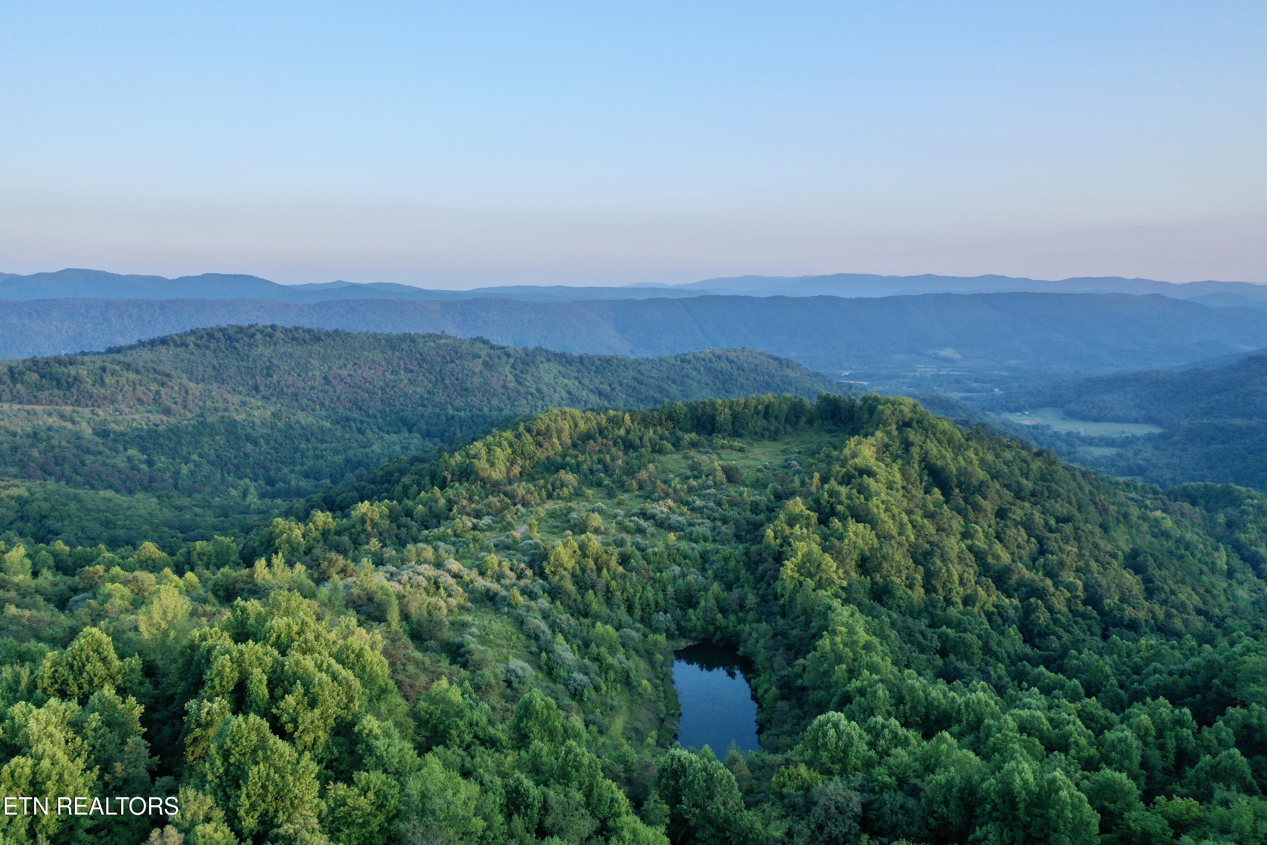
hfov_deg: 65.5
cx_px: 634
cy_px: 422
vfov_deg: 46.4
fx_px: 985
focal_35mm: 28
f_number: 2.8
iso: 100
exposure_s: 1/120
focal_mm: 10.26
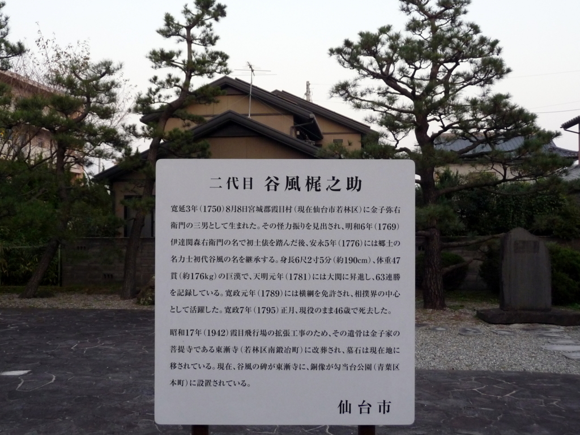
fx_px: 603
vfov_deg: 39.7
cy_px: 218
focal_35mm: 36
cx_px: 290
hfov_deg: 51.4
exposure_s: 1/30
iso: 320
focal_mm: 6
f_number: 3.7
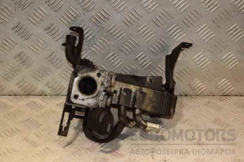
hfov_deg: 28.1
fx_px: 488
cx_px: 122
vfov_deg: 18.9
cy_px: 81
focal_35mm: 72
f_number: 5.6
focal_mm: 48
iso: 800
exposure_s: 1/200
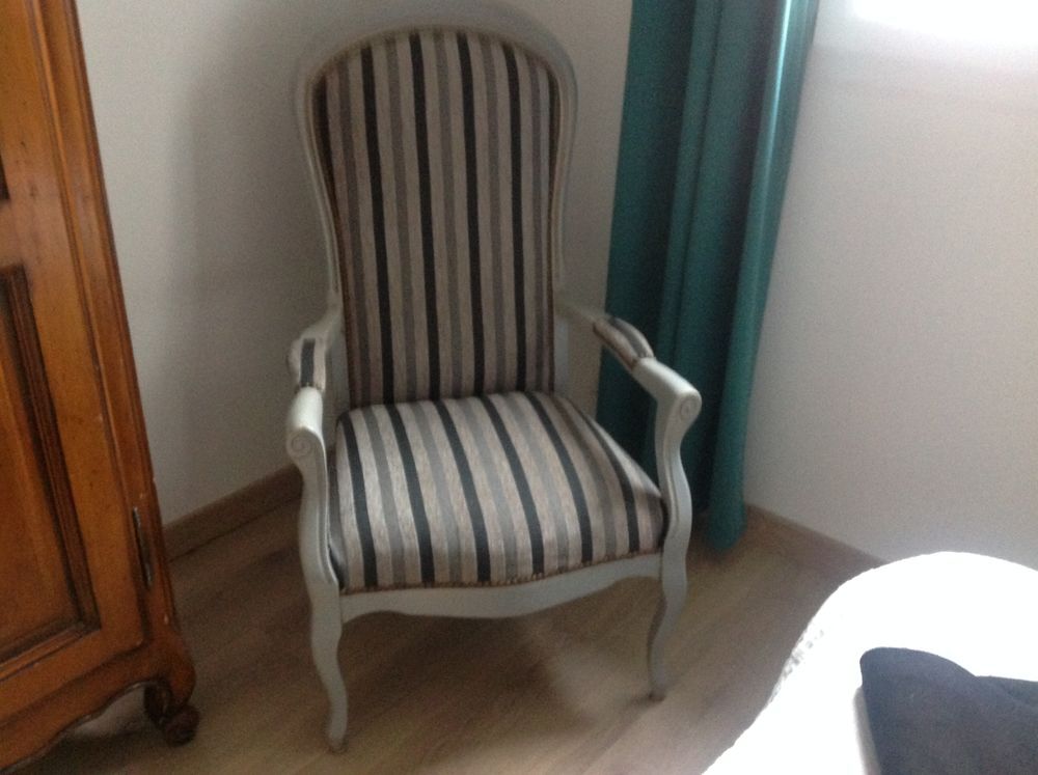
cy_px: 388
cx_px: 519
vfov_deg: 40.6
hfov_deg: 52.7
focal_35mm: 35
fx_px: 1048
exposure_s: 1/15
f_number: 2.4
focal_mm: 4.28
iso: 400
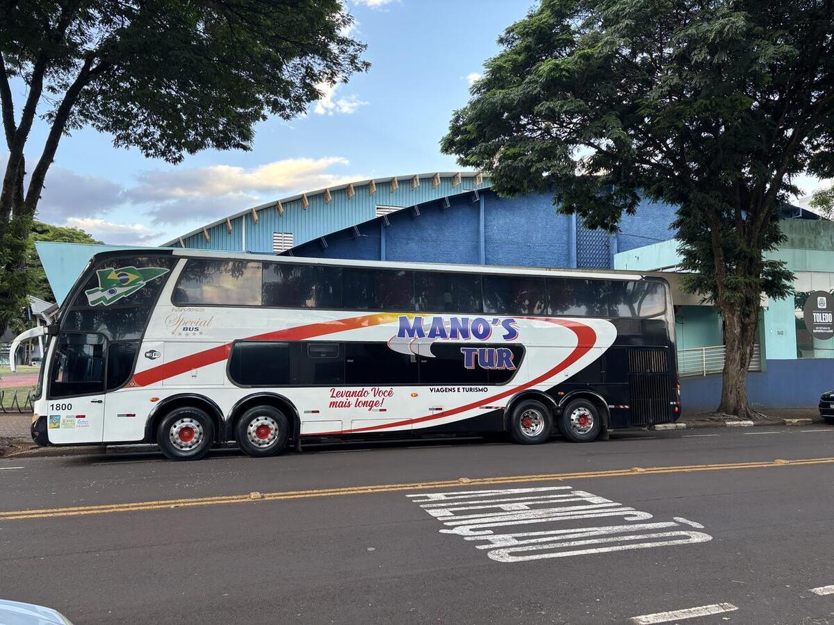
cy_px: 312
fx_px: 626
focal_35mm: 26
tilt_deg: +3.1
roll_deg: +0.7
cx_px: 417
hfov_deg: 67.3
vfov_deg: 53.1
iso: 50
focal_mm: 5.96
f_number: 1.6
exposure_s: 1/121
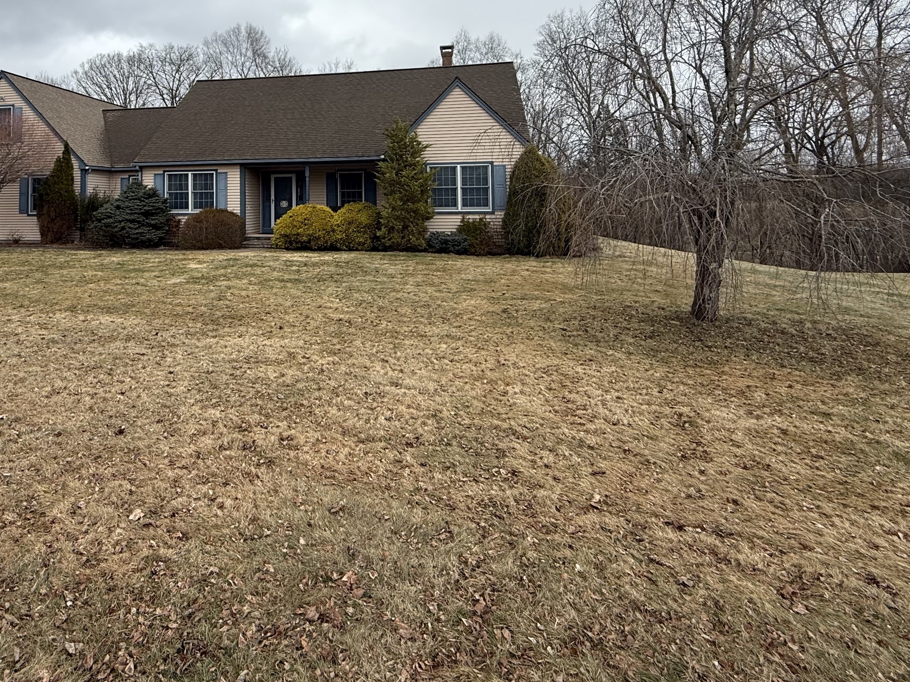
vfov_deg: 56.2
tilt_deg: +3.3
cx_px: 323
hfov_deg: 72.3
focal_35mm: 23
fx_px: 605
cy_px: 177
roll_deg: +0.9
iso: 50
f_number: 2.2
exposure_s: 1/901
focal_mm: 2.22
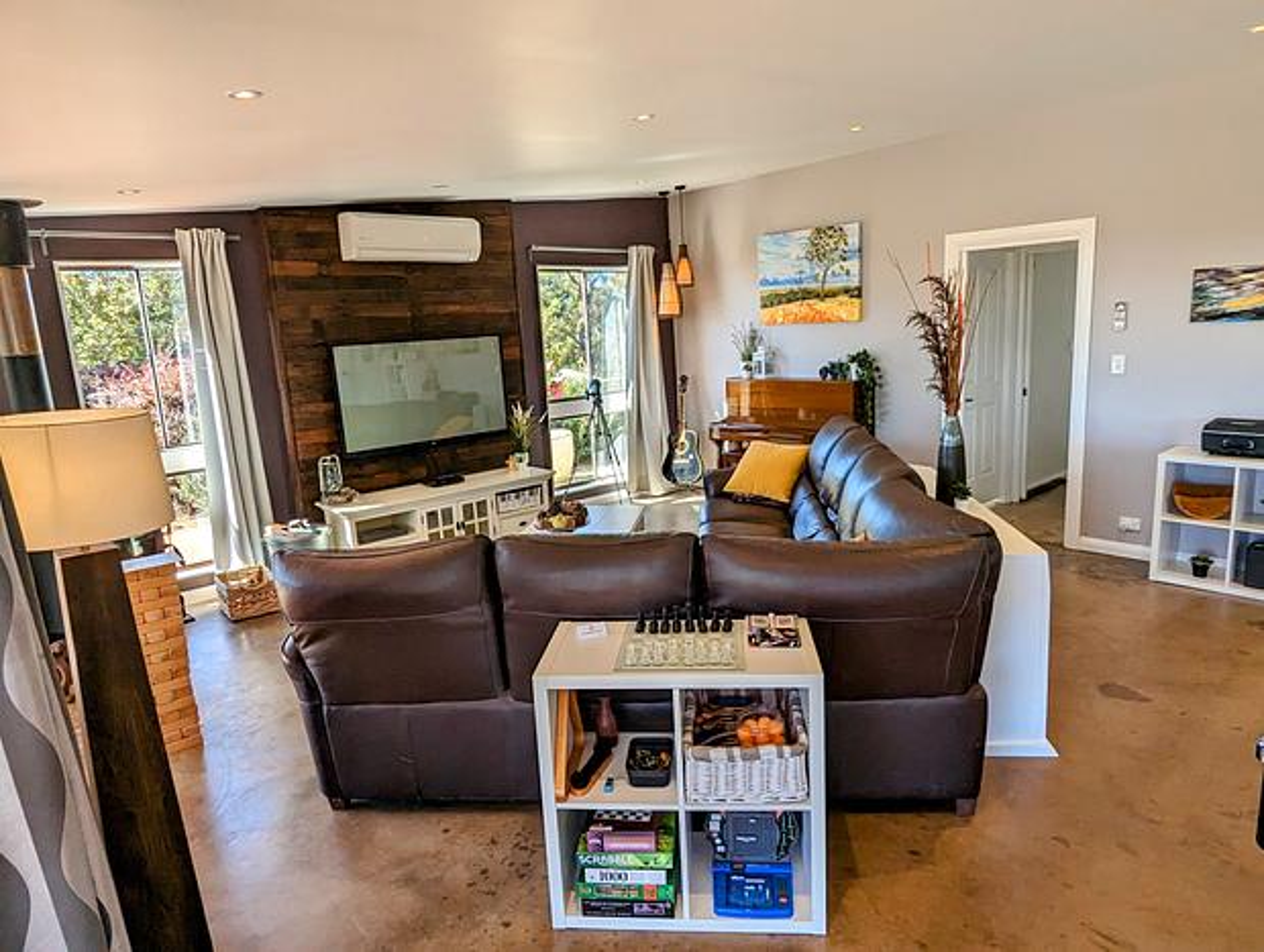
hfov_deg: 94.4
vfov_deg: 78.3
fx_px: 585
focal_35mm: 16
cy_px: 476
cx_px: 632
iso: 49
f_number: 2.2
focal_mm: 2.35
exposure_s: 1/256
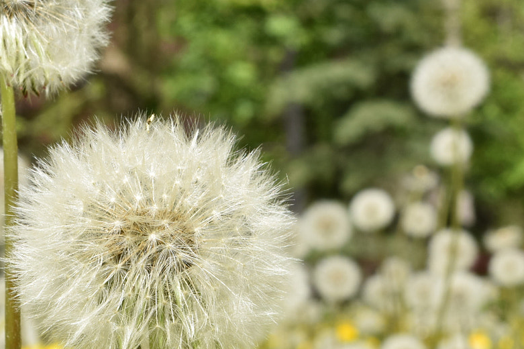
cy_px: 144
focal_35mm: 169
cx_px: 210
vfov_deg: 8.1
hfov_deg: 12.2
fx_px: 2459
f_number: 22
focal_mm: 55
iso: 200
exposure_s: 1/60
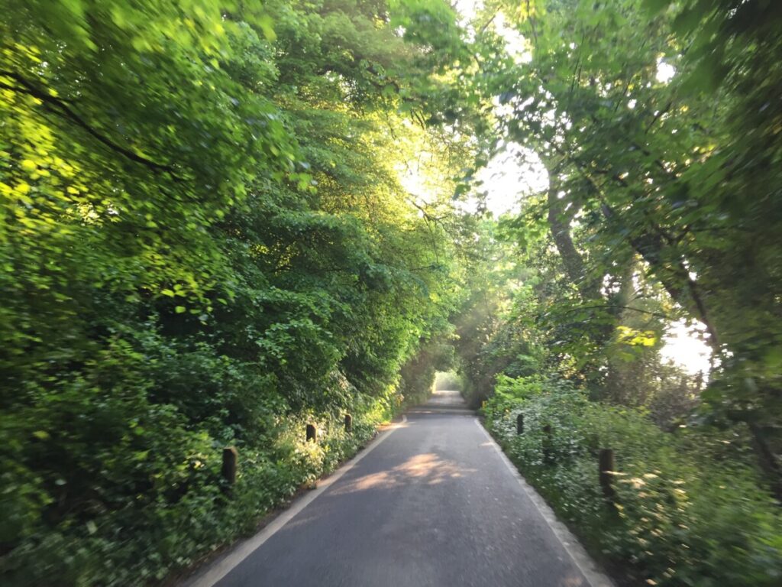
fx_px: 655
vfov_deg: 48.2
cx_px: 391
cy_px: 294
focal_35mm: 29
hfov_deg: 61.7
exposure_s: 1/33
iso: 32
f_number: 2.2
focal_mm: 4.15
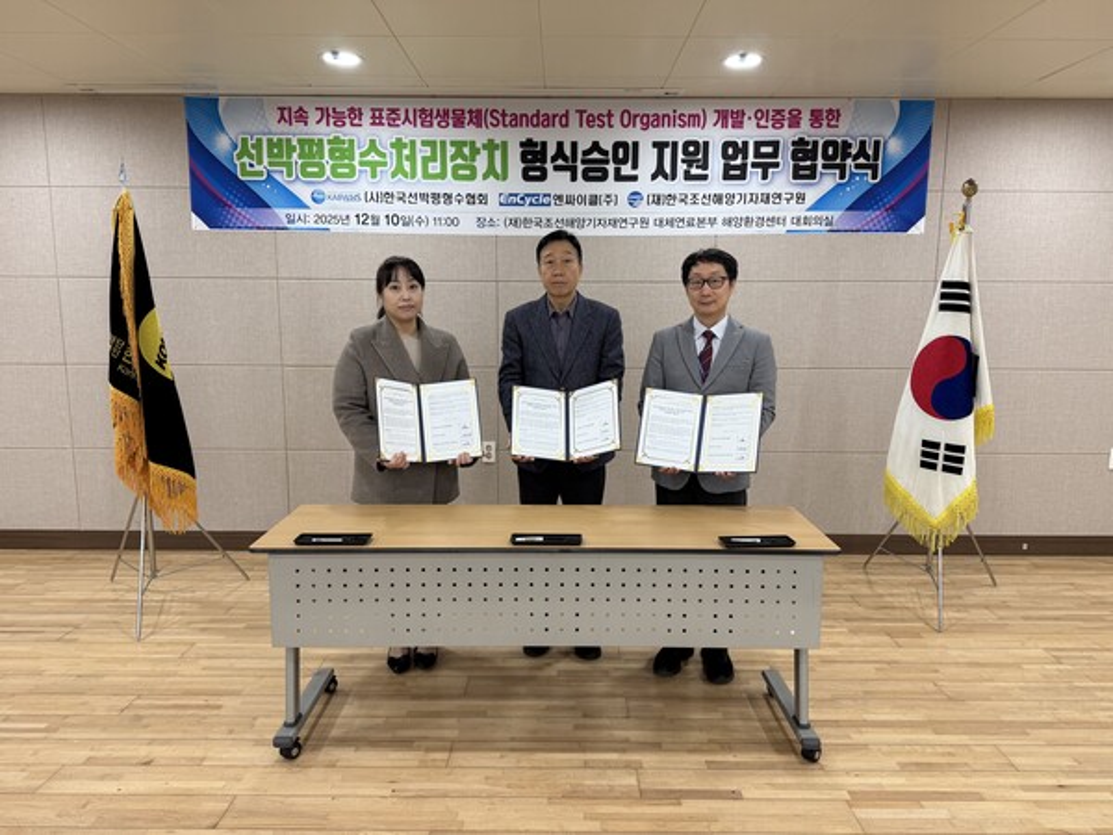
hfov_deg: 71.6
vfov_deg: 56.8
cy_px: 418
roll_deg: +0.0
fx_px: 772
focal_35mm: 24
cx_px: 556
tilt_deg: -10.0
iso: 125
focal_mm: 6.76
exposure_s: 1/60
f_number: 1.78
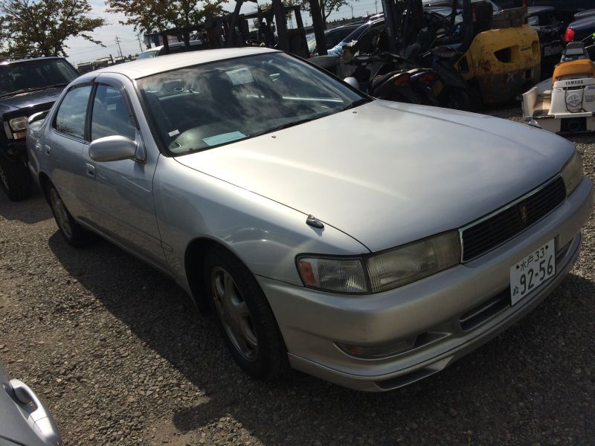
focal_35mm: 29
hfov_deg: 61.7
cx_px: 298
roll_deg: +8.9
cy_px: 223
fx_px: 498
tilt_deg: -18.9
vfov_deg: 48.2
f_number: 2.2
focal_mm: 4.15
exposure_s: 1/5882
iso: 32
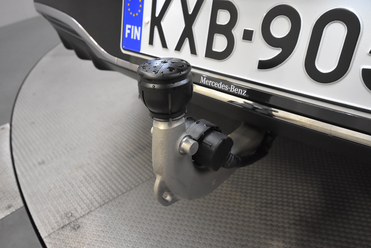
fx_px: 309
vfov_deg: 43.7
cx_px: 186
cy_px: 124
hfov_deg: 61.9
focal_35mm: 30
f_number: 5.6
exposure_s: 1/60
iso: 2500
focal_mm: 20
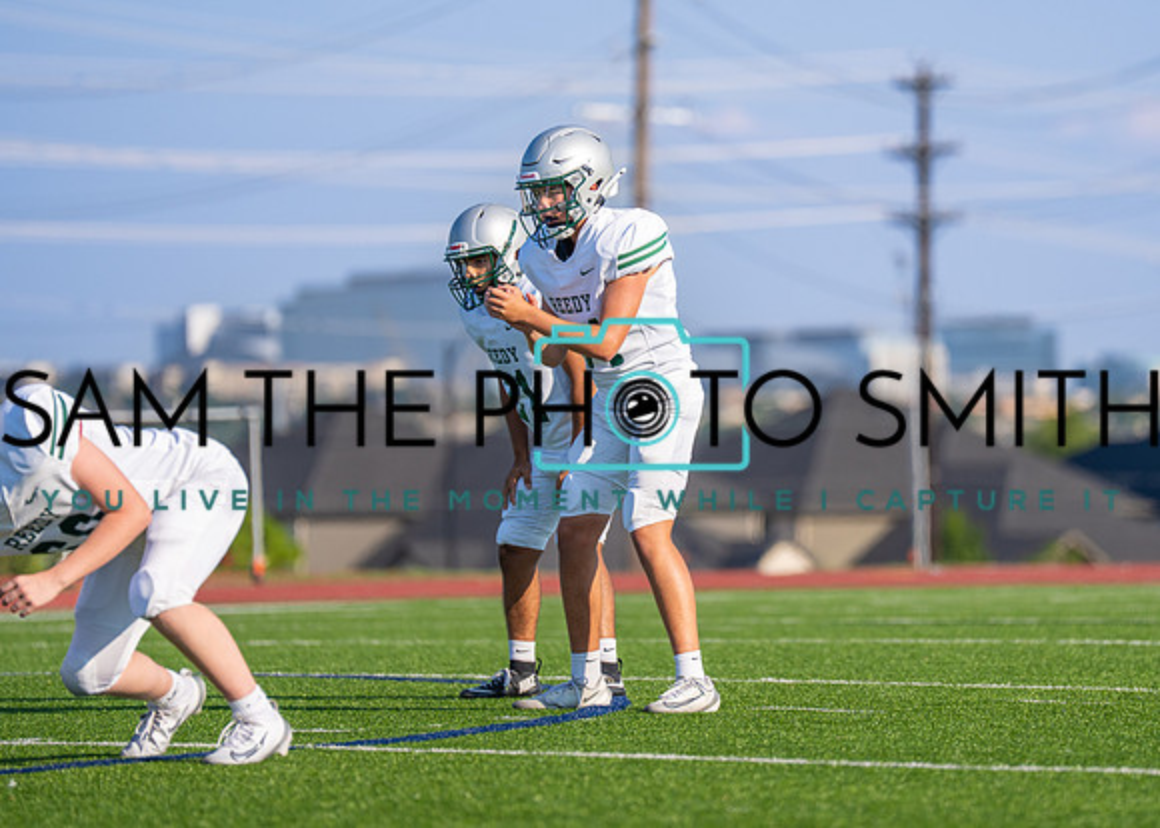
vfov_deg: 5.1
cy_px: 353
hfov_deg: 7.2
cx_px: 684
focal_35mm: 281
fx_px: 9240
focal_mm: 200
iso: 125
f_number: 2.8
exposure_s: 1/2500
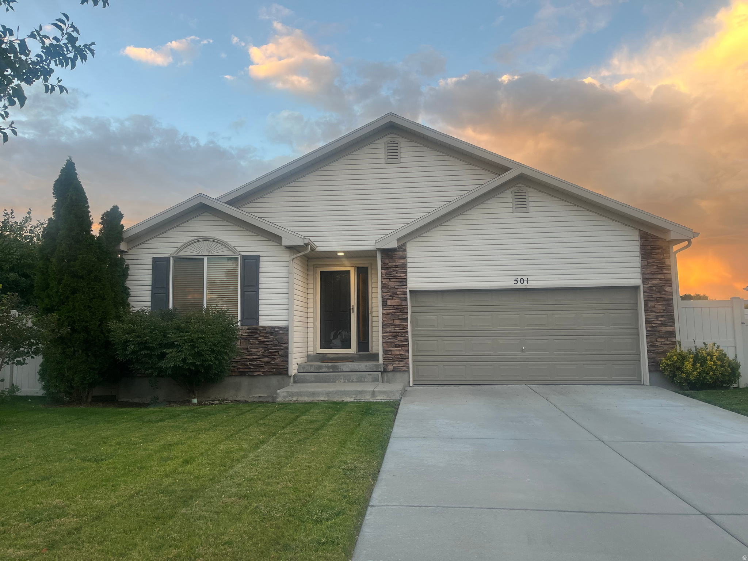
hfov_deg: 67.3
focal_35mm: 26
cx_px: 374
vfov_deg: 53.1
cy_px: 280
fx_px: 562
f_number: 1.6
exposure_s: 1/122
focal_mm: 5.1
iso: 50
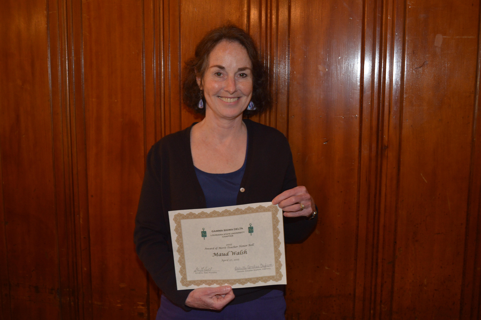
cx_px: 240
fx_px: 481
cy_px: 160
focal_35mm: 36
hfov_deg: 53.2
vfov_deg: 36.8
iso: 720
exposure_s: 1/25
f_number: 4
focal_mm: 24
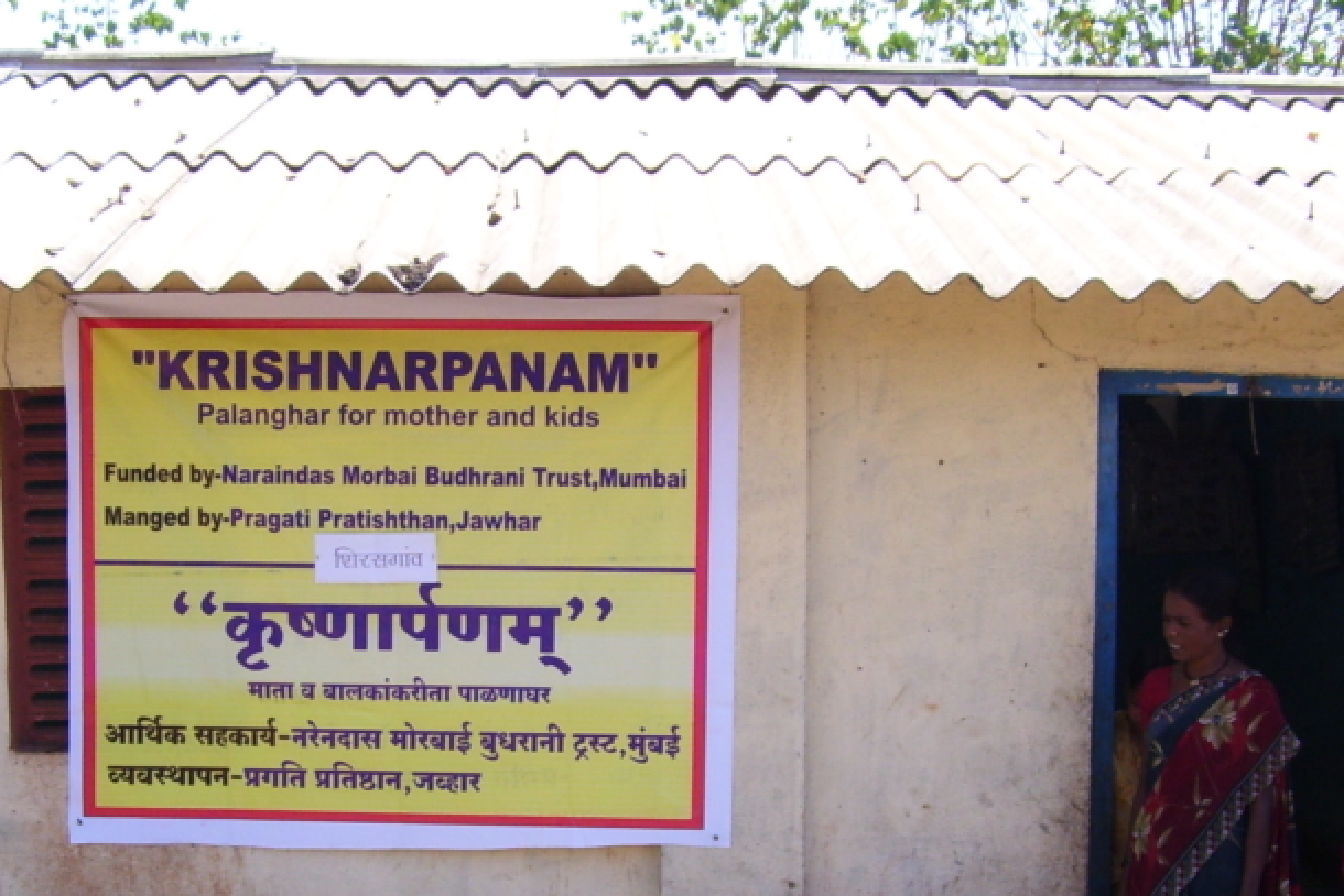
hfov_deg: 30.9
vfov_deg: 20.8
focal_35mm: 65
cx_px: 549
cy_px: 666
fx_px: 2427
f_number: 4.8
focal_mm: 6
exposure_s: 1/180
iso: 80
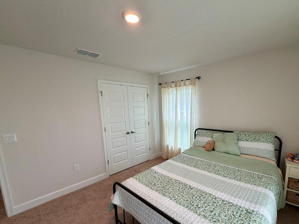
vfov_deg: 77.7
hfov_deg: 94.1
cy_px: 127
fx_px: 138
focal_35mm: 16
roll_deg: +1.6
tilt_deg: -8.2
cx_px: 166
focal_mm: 2.22
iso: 125
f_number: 2.2
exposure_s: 1/120
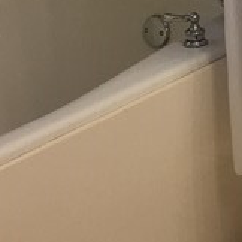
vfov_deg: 10.3
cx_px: 403
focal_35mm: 162
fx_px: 1281
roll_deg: +1.5
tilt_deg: -9.8
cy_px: -154
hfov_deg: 10.3
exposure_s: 1/60
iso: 50
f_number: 2.2
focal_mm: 4.15
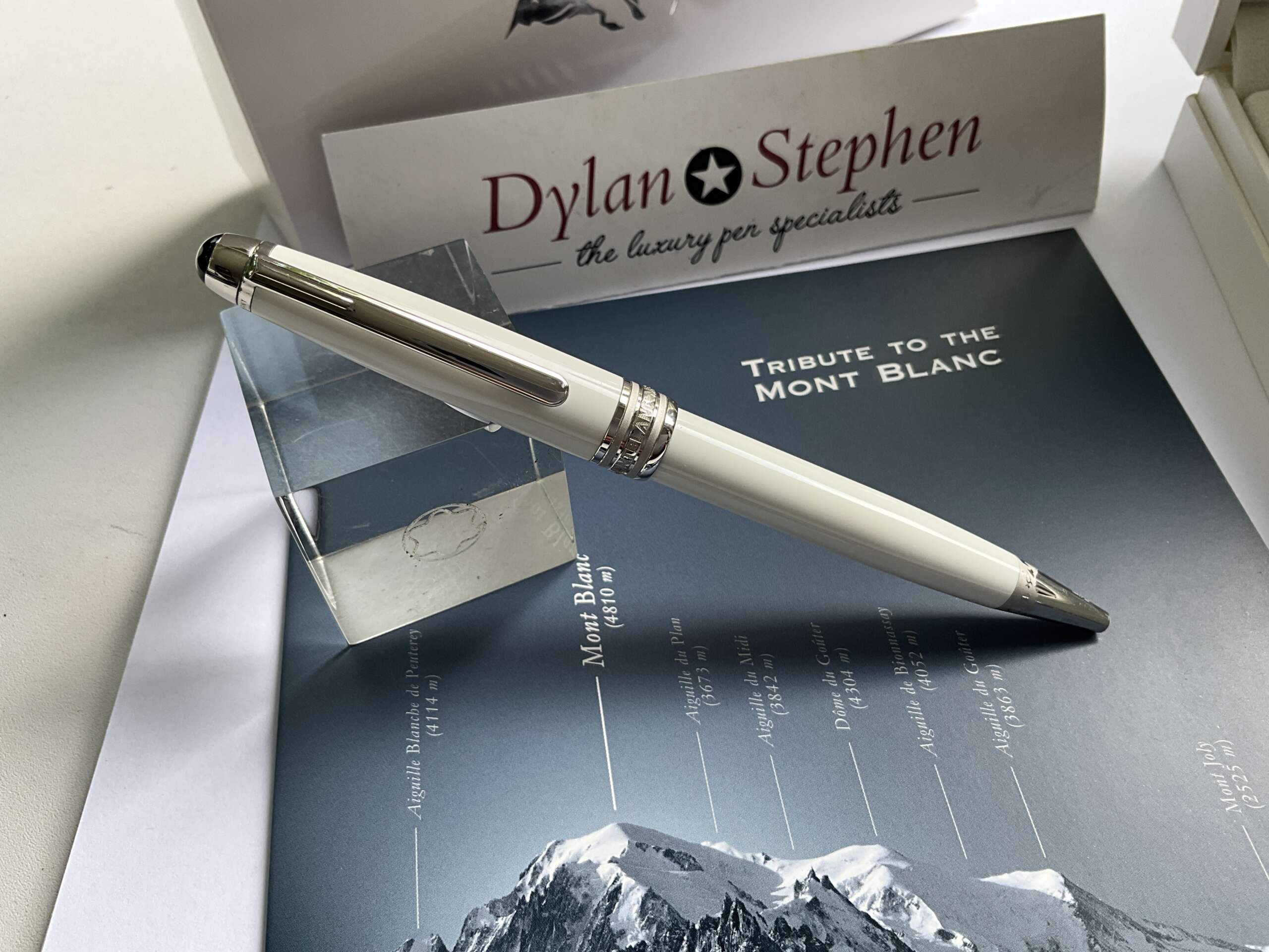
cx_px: 634
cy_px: 476
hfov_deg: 61.7
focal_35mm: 29
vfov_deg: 48.2
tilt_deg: -52.7
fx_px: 1063
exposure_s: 1/122
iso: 25
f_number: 1.8
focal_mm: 3
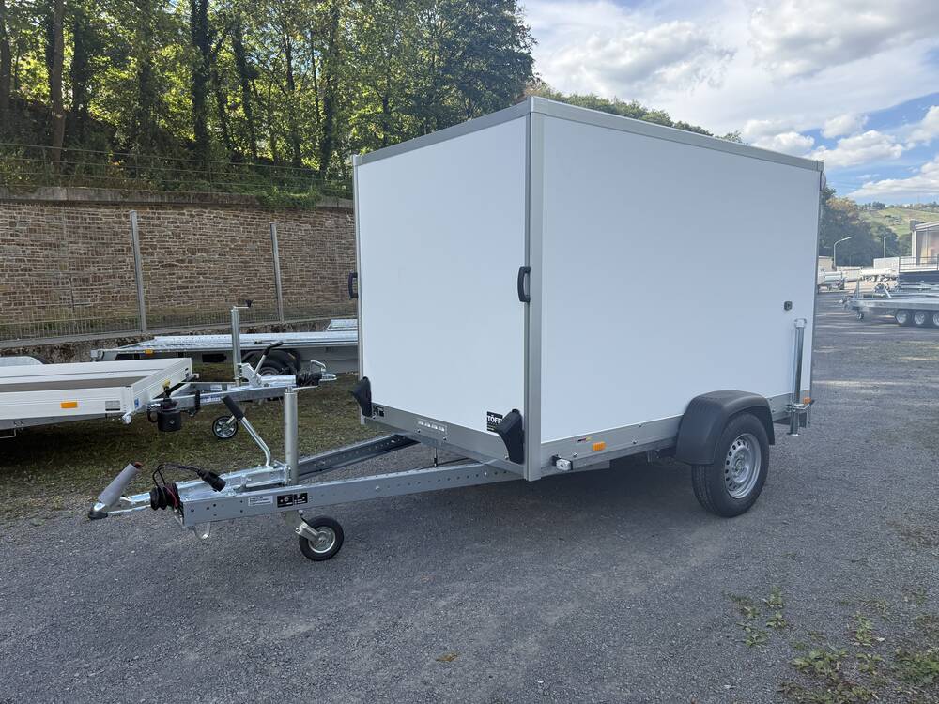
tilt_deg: -5.0
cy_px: 352
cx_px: 470
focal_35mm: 24
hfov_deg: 71.6
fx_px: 651
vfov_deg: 56.8
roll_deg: +2.7
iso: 100
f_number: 1.78
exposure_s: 1/1949
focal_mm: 6.76
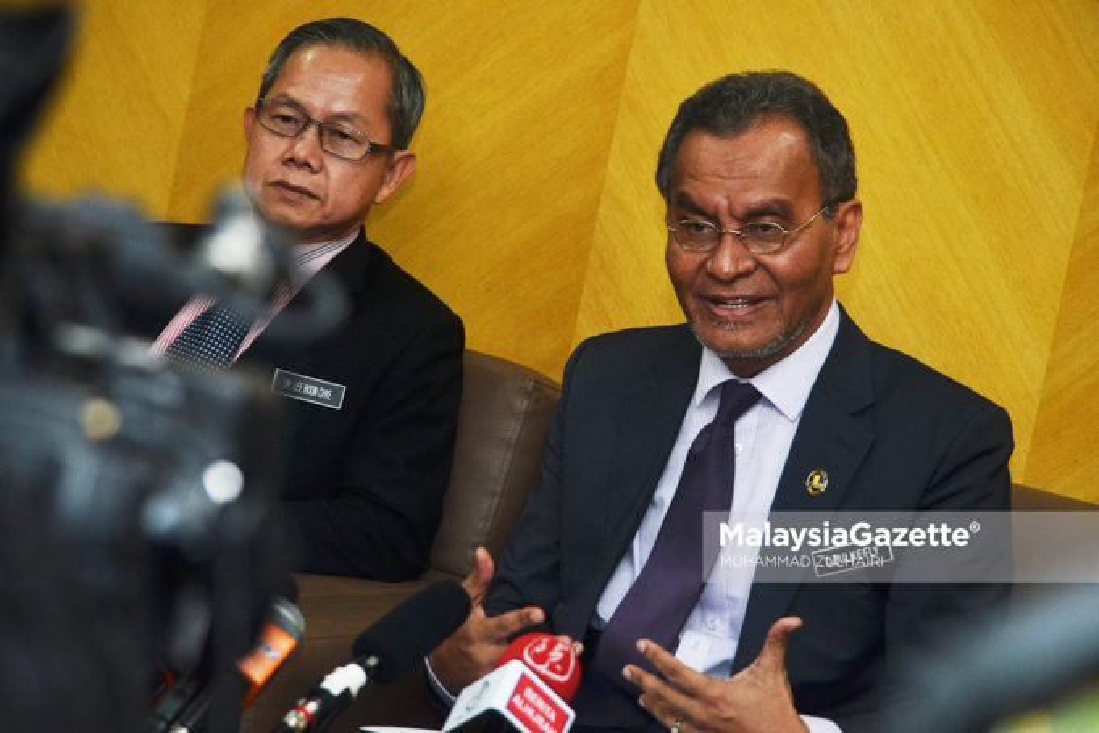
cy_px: 366
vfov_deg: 9.3
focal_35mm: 147
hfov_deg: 14.0
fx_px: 4487
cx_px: 550
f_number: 4.5
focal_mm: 98
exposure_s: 1/160
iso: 500
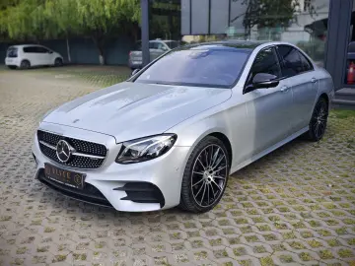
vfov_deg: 40.7
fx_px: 359
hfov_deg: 52.6
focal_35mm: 35
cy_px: 133
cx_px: 178
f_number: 1.4
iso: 50
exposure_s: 1/689
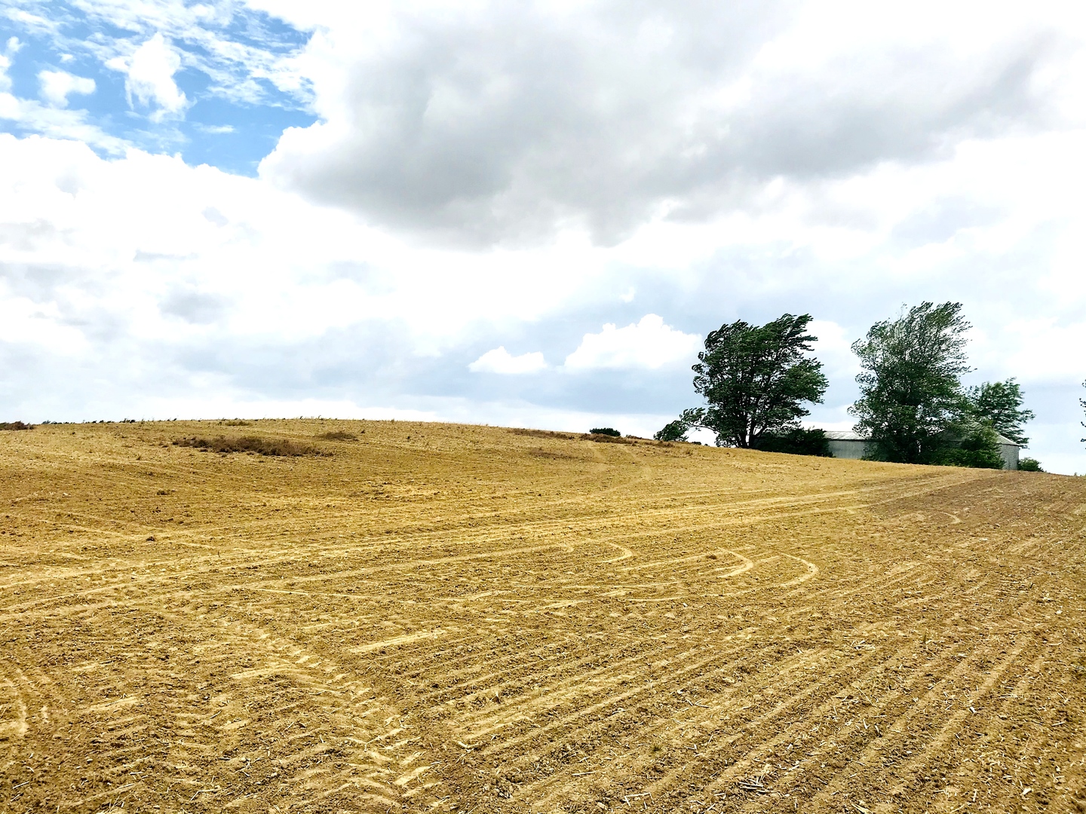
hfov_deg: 63.4
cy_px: 407
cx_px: 543
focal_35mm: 28
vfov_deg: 49.7
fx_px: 878
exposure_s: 1/5051
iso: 20
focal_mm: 3.99
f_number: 1.8
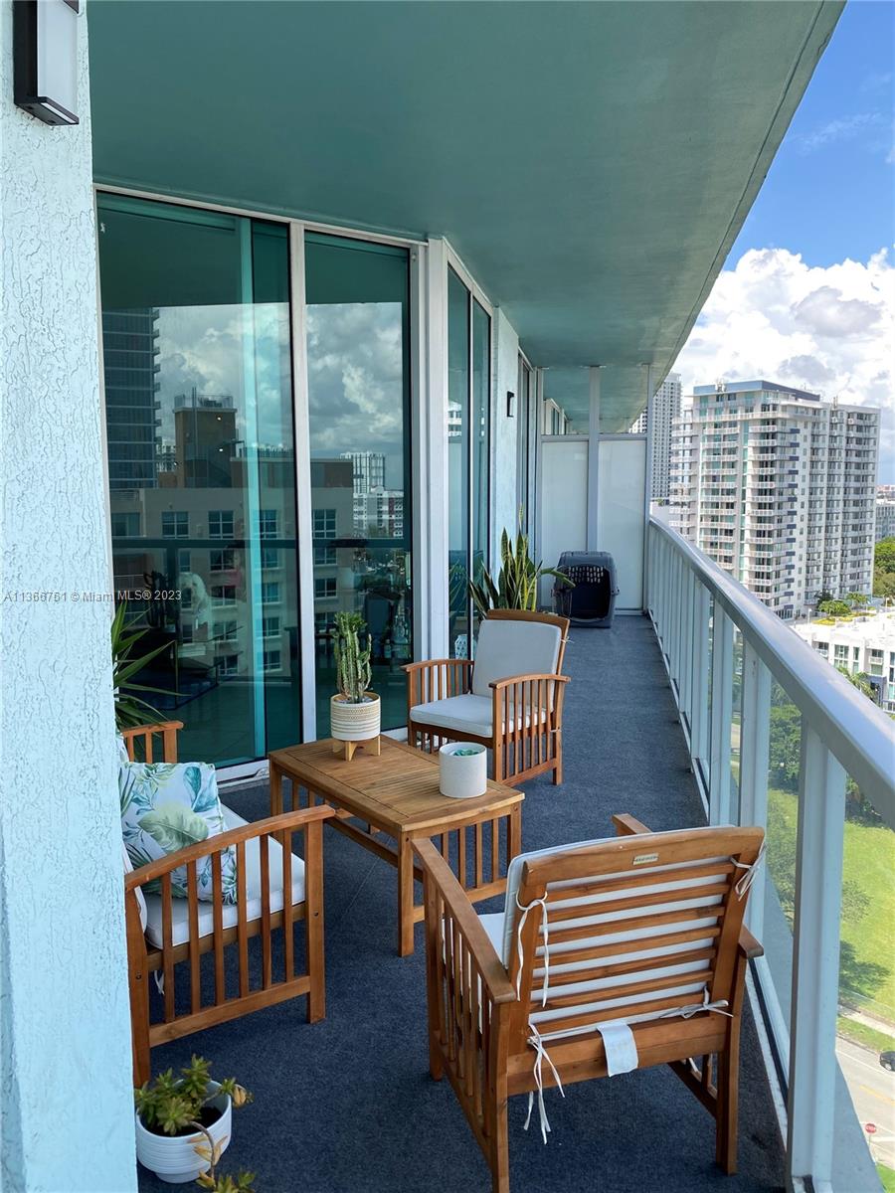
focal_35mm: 26
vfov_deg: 67.3
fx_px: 896
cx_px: 448
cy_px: 596
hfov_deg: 53.1
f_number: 1.8
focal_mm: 4.25
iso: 32
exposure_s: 1/585
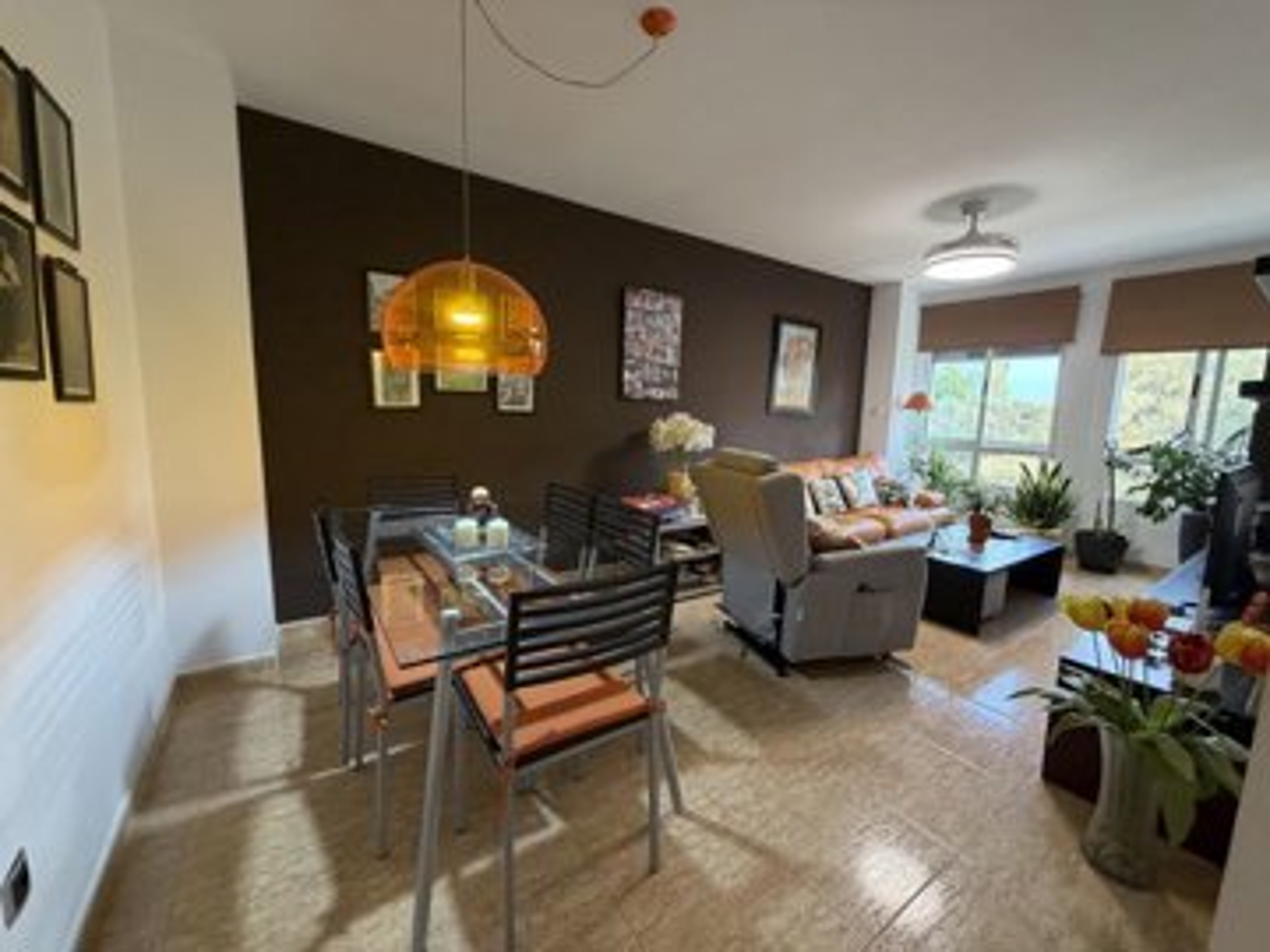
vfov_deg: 85.7
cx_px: 635
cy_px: 476
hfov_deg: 102.1
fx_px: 514
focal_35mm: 14
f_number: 2.2
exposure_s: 1/50
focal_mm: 2.22
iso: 200
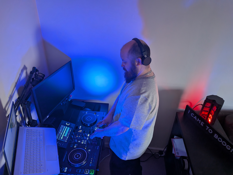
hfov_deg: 71.6
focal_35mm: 24
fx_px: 162
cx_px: 116
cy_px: 88
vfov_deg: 56.8
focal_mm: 4.53
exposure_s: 1/100
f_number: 1.7
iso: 185
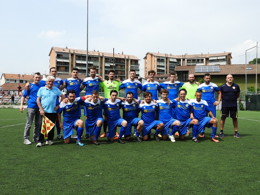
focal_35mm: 35
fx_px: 263
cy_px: 98
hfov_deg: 52.6
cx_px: 130
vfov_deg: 40.7
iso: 100
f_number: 3.8
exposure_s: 1/1000
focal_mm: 6.3
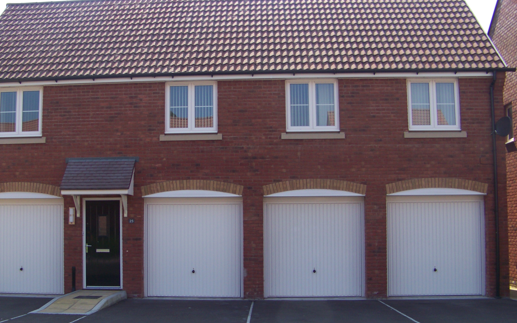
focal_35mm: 46
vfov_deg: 28.0
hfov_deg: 43.3
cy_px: 171
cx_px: 210
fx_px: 648
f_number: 3.2
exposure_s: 1/400
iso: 64
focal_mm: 5.85
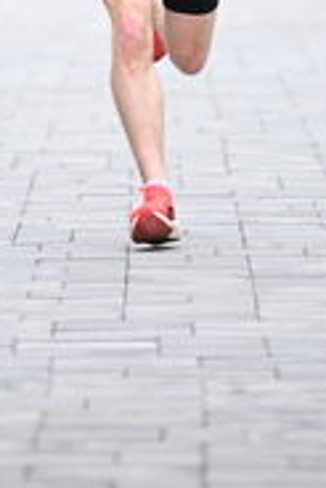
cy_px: -199
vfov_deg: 3.4
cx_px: 89
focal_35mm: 598
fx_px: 8107
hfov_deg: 2.3
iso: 1600
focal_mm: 200
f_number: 2.8
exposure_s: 1/800
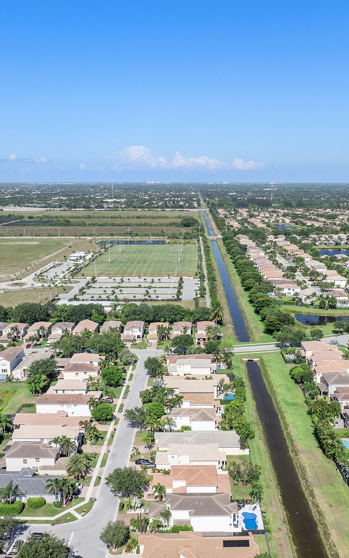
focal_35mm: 34
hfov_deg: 37.2
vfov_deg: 56.7
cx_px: 197
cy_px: 279
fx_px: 517
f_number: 2.8
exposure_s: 1/2000
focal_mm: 12.29
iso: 100
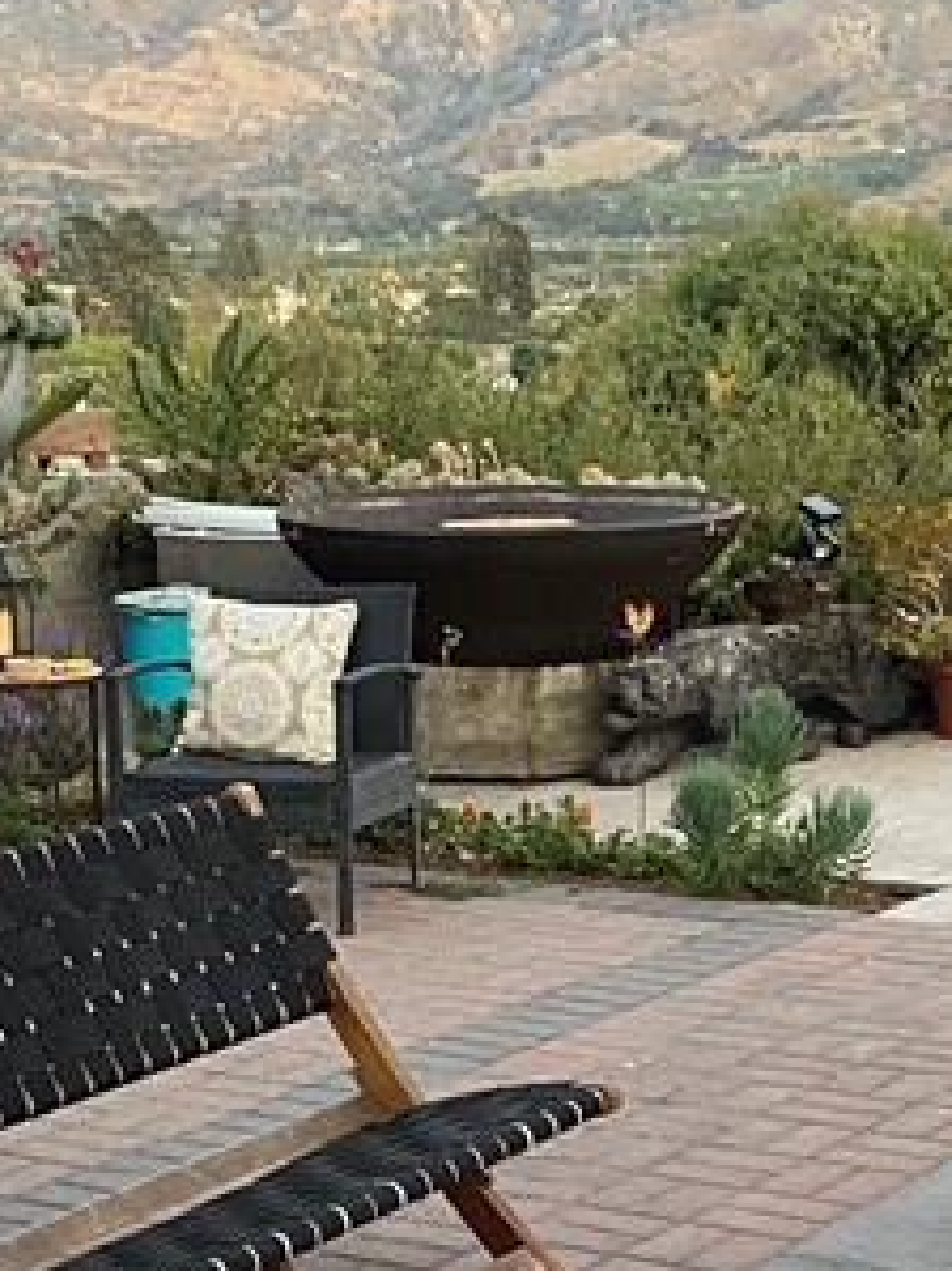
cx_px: 395
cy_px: 1024
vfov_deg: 21.7
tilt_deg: -14.7
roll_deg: +1.6
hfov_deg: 16.6
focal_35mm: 89
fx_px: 3266
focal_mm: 4.25
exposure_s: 1/60
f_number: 1.8
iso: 320
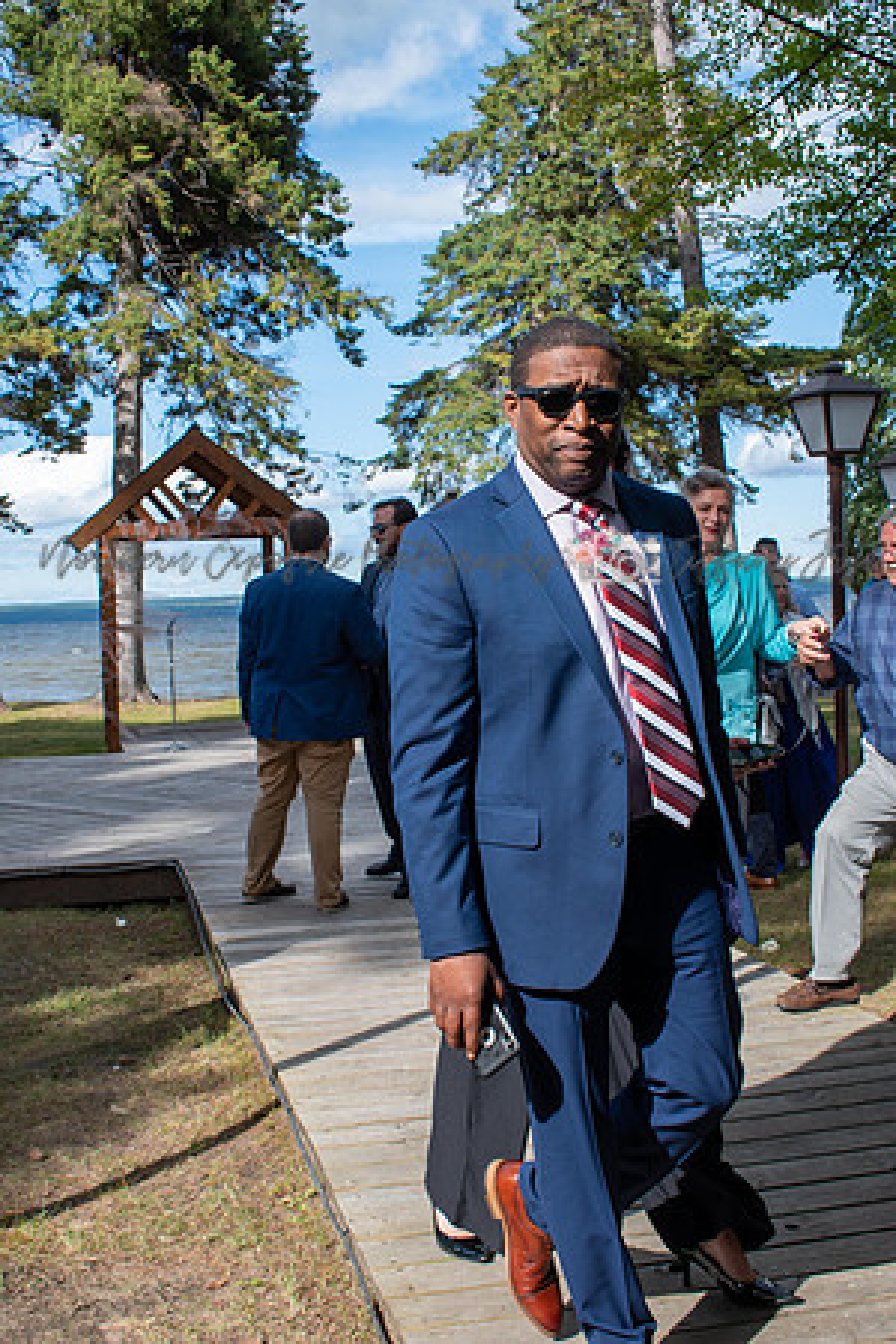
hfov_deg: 31.9
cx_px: 448
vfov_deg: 46.4
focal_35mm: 42
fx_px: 1568
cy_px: 672
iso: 200
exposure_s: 1/320
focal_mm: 28
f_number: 9
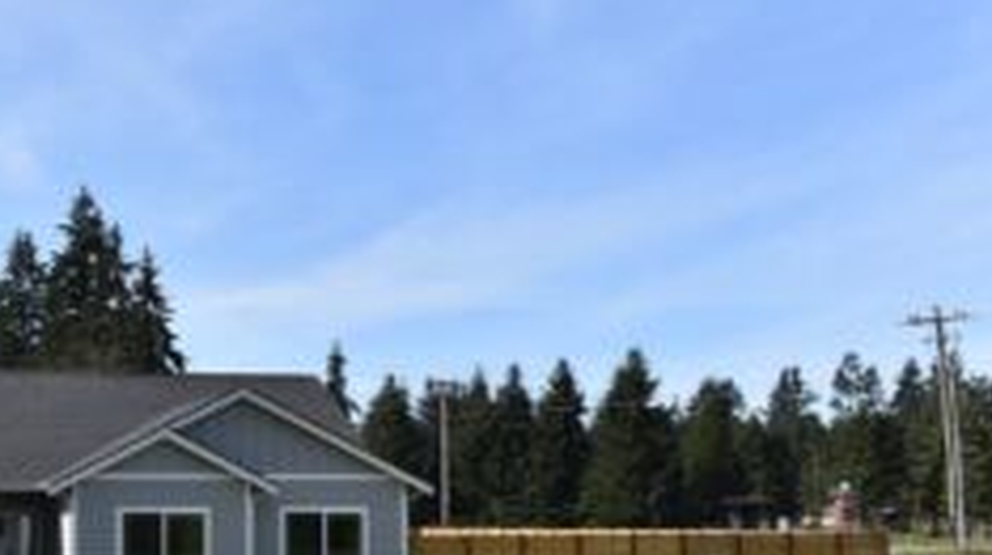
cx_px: 157
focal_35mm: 62
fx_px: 1626
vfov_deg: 19.3
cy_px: 379
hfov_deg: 32.7
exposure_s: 1/250
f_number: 8
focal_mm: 23
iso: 100
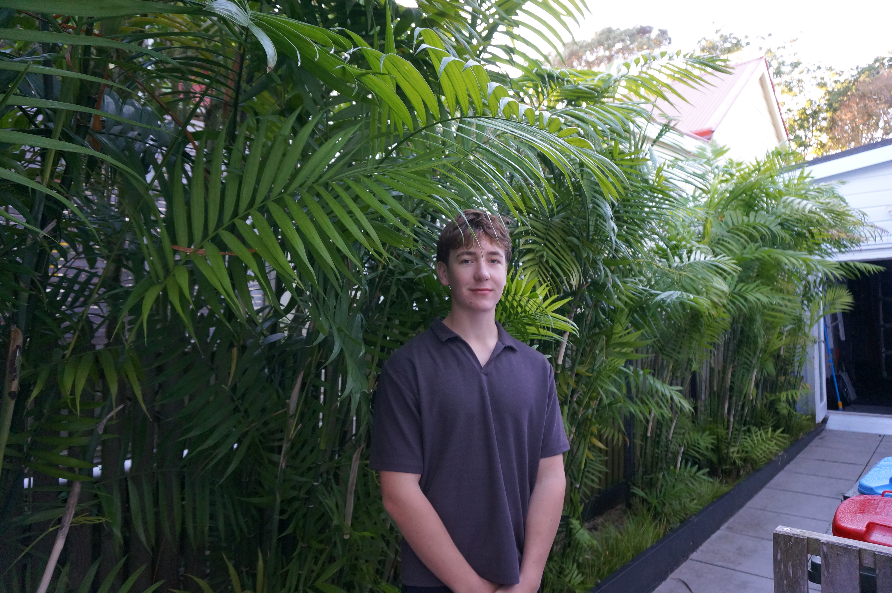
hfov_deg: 73.8
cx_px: 446
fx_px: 594
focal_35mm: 24
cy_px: 296
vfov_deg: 53.0
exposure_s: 1/160
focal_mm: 16
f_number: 4
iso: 1000
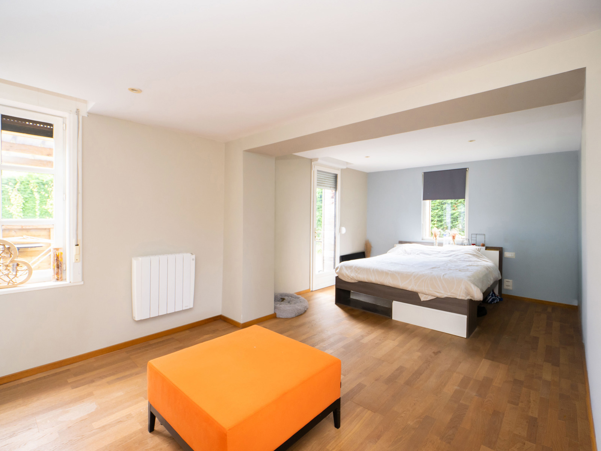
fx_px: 278
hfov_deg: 94.5
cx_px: 300
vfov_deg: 78.1
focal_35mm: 16
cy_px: 226
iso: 500
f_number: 4
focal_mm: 8
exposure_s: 1/60
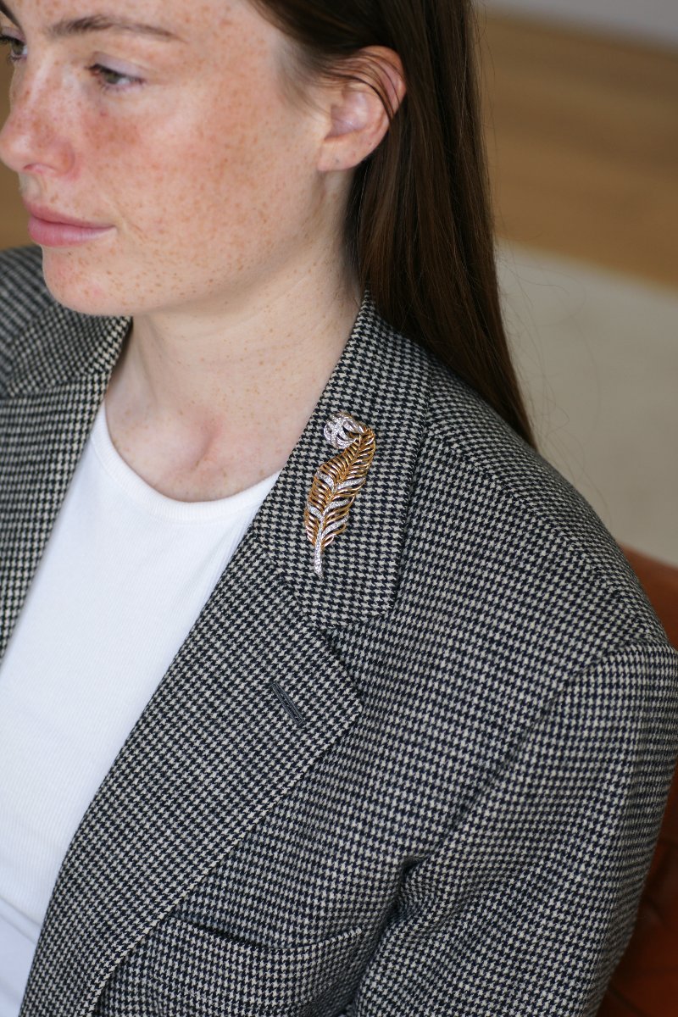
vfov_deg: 19.5
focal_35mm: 105
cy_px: 508
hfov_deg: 13.0
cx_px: 339
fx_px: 2966
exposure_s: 1/125
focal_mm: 70
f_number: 3.2
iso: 200
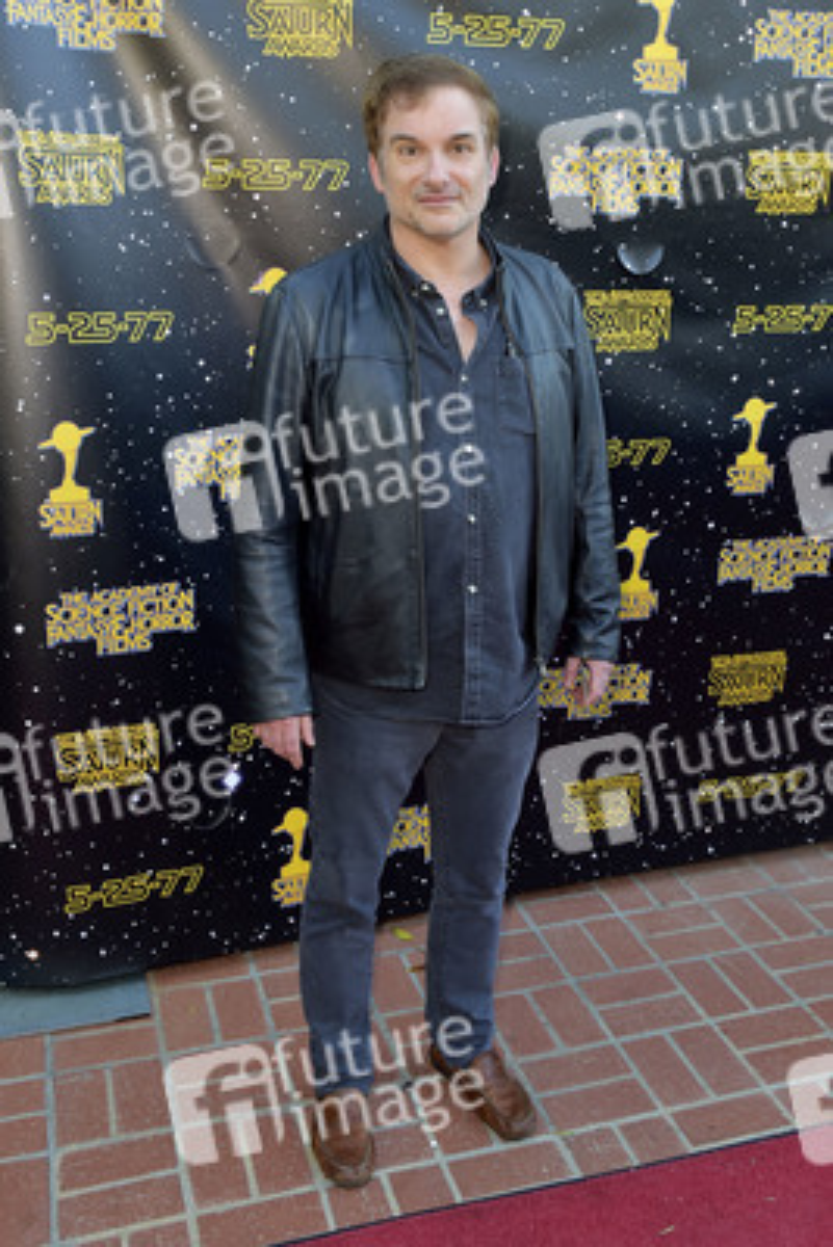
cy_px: 624
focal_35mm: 29
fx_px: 1006
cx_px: 416
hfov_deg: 45.0
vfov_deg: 63.6
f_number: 6.3
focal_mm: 29
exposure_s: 1/320
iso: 500
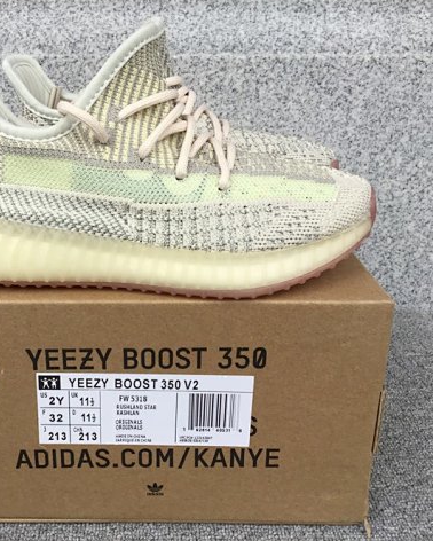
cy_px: 269
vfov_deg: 44.8
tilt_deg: -19.6
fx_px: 656
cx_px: 140
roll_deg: +0.4
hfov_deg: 36.1
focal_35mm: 41
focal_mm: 3.3
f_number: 2.4
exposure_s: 1/235
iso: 25
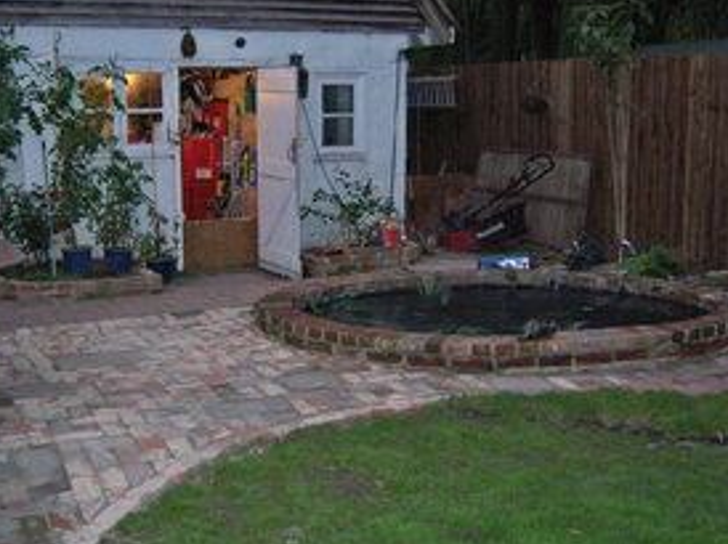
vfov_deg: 30.2
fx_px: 1009
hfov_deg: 39.6
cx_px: 328
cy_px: 255
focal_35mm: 48
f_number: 2.8
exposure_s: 1/60
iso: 160
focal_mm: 7.5
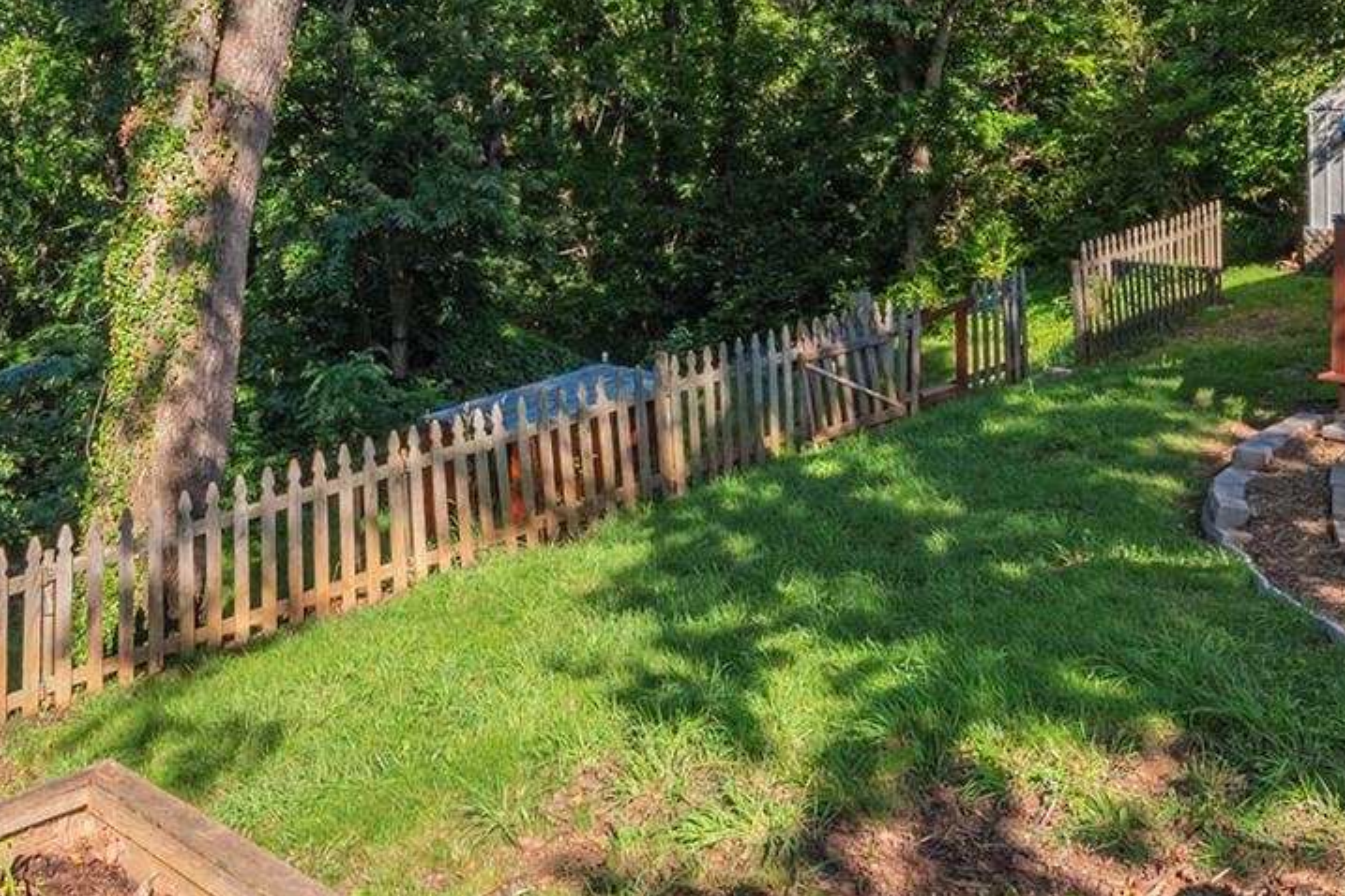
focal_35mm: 40
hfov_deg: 48.4
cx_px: 615
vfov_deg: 31.7
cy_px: 79
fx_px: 1494
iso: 320
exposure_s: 1/500
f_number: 8
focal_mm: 14
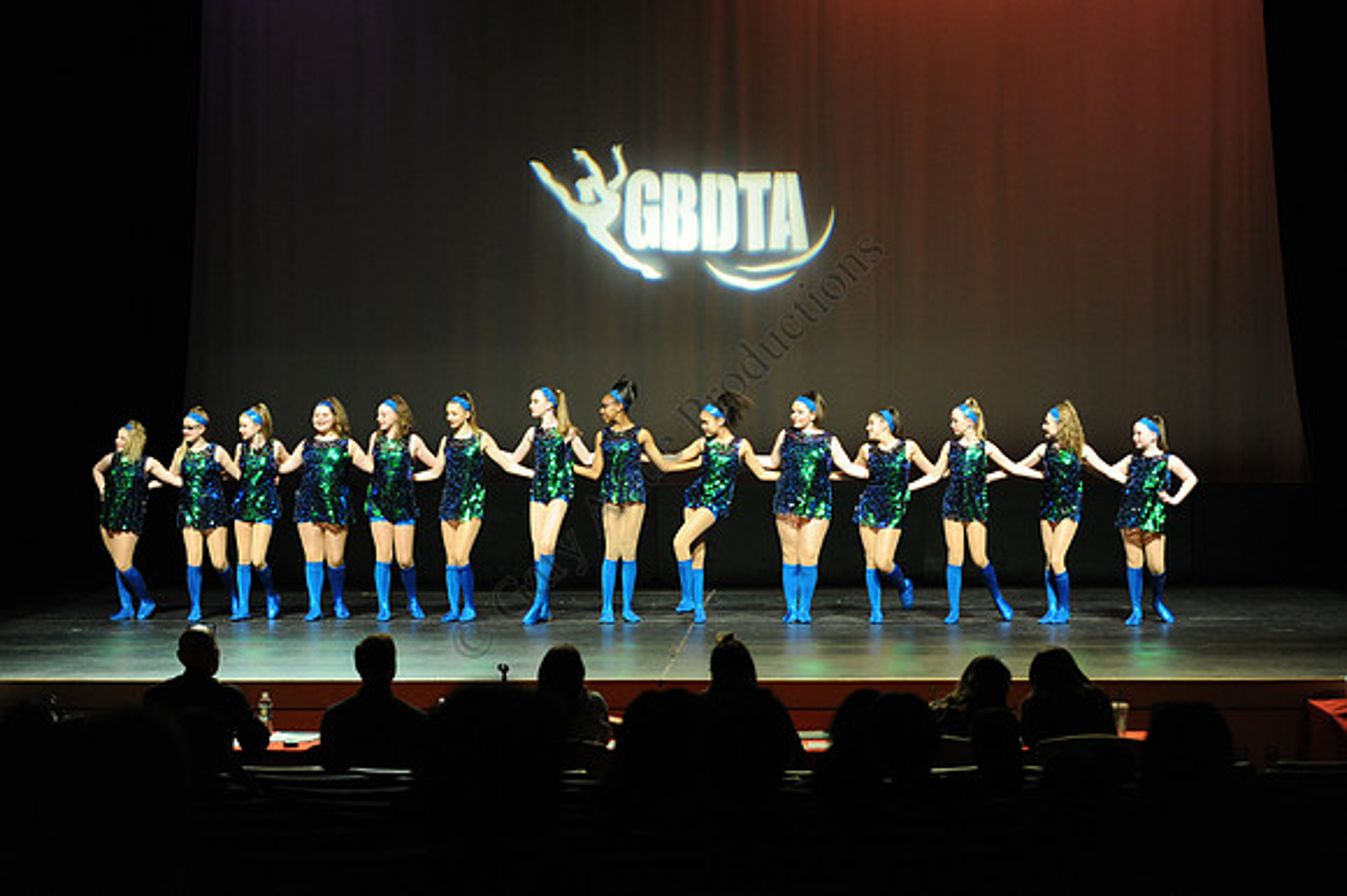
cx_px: 674
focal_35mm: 78
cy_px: 448
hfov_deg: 26.0
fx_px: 2917
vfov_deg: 17.5
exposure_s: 1/320
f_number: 2.8
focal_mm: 78
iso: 2500
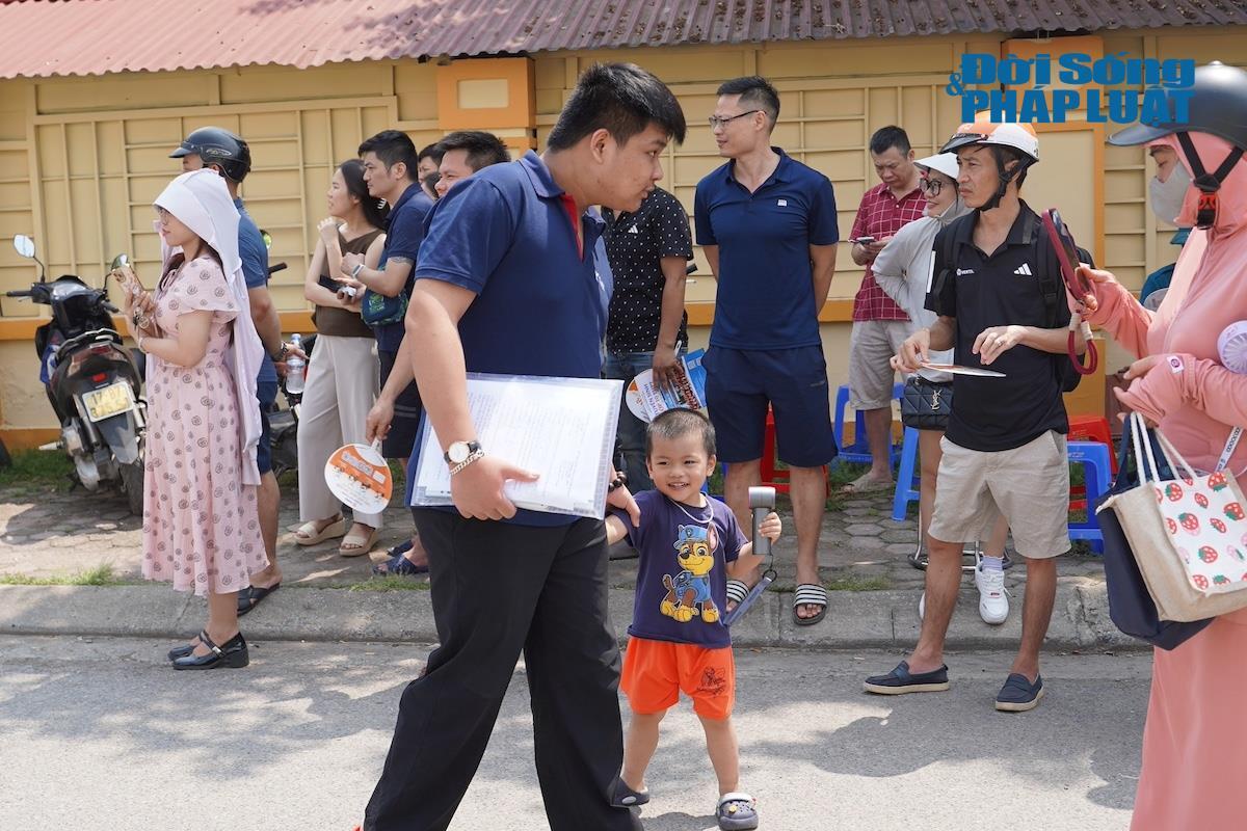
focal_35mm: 43
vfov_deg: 31.2
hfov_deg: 45.4
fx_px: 1489
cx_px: 624
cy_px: 416
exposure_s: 1/400
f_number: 4.5
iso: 100
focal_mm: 29
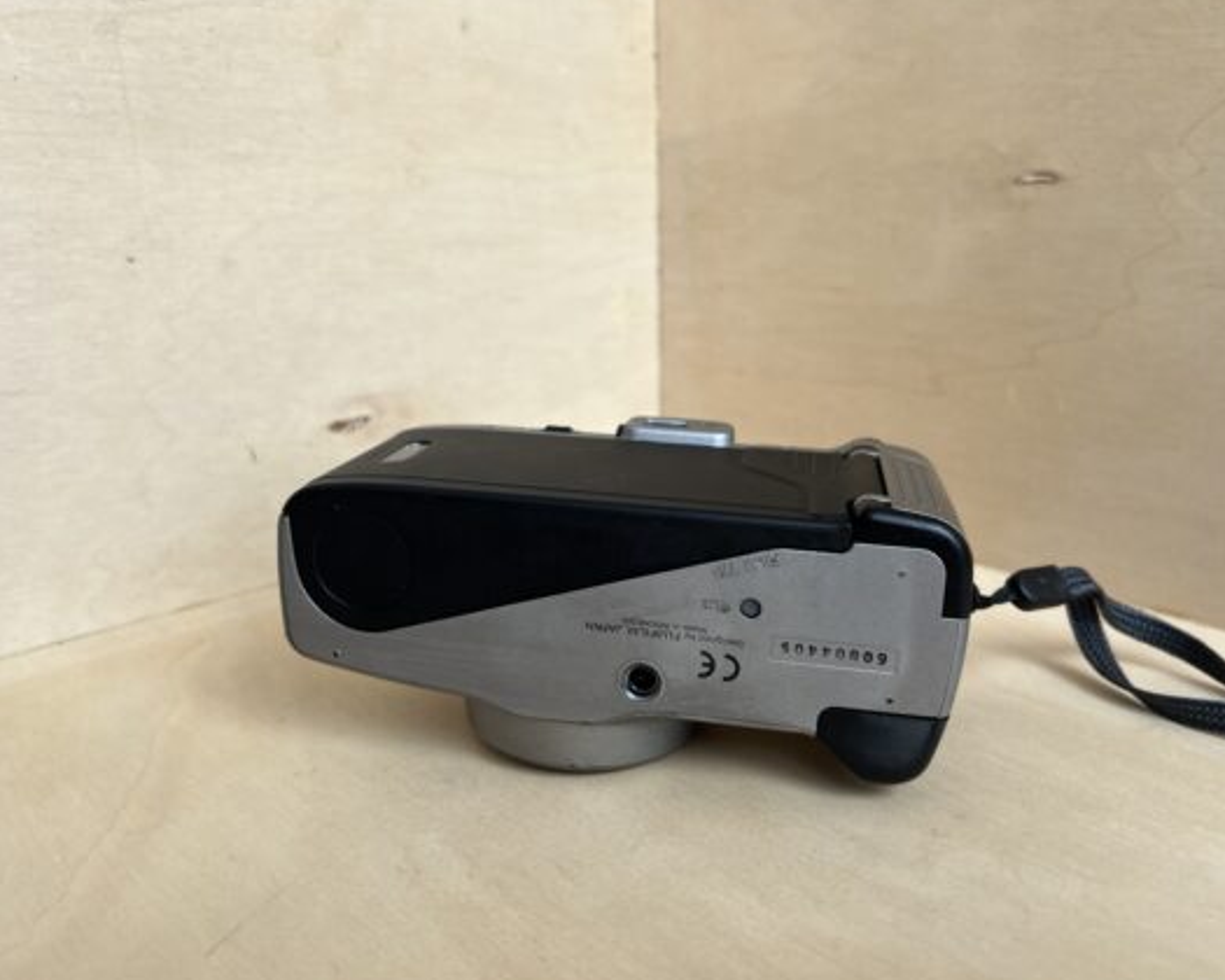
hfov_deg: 60.4
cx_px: 639
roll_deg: +1.3
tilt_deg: -13.8
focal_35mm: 29
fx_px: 1051
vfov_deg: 49.9
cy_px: 457
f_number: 1.5
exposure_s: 1/607
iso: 50
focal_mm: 5.7
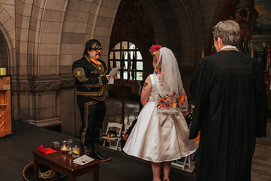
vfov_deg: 33.4
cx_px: 119
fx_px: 301
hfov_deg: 48.3
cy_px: 79
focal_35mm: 40
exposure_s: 1/200
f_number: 3.2
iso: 1000
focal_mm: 35
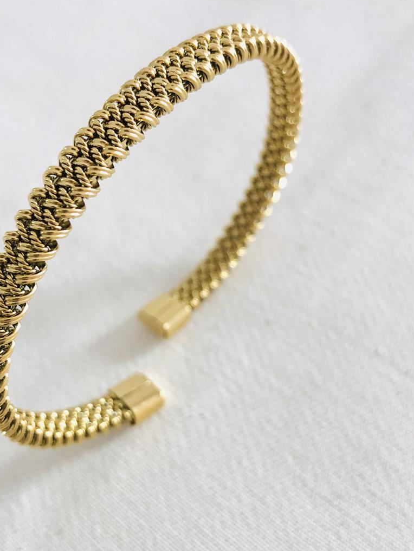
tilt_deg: -58.0
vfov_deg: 42.9
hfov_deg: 32.9
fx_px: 701
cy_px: 296
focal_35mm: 44
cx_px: 208
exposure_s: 1/40
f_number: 1.8
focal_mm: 3.99
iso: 25
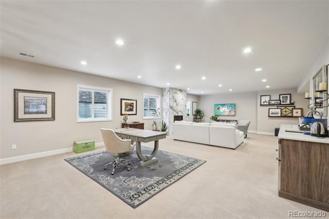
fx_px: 137
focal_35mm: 15
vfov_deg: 77.3
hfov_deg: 100.4
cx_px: 164
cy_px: 110
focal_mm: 10
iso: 800
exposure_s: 1/4
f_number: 8
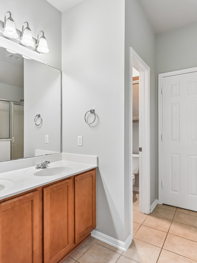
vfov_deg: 76.4
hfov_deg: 61.0
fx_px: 167
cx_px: 89
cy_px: 130
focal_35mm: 22
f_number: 8
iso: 320
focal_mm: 15
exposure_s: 1/15
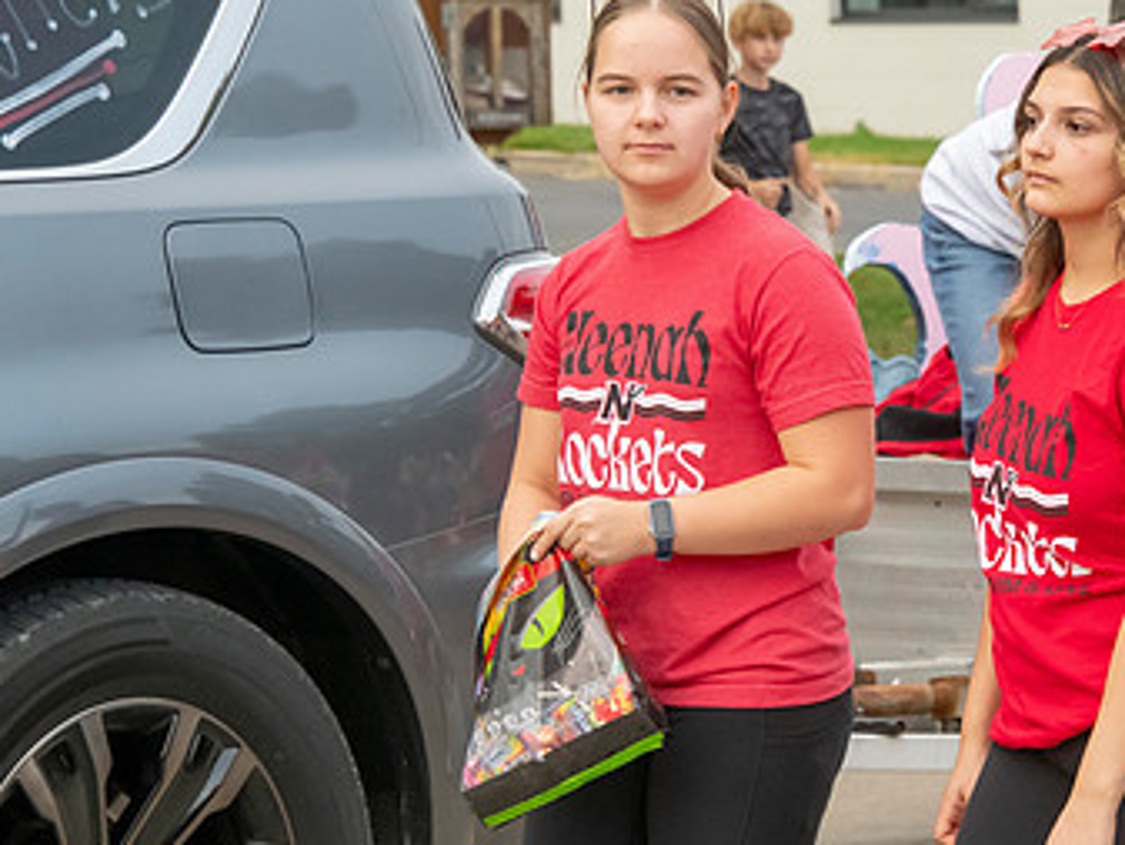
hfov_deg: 8.2
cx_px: 955
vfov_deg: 6.2
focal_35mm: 240
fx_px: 7803
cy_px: 449
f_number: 11
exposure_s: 1/320
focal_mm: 145
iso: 3200
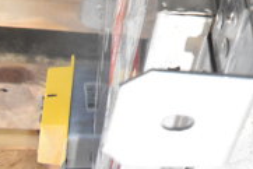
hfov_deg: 18.7
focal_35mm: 91
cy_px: -91
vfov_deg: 14.0
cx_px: 417
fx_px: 640
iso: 6400
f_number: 7.1
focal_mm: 18
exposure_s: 1/200
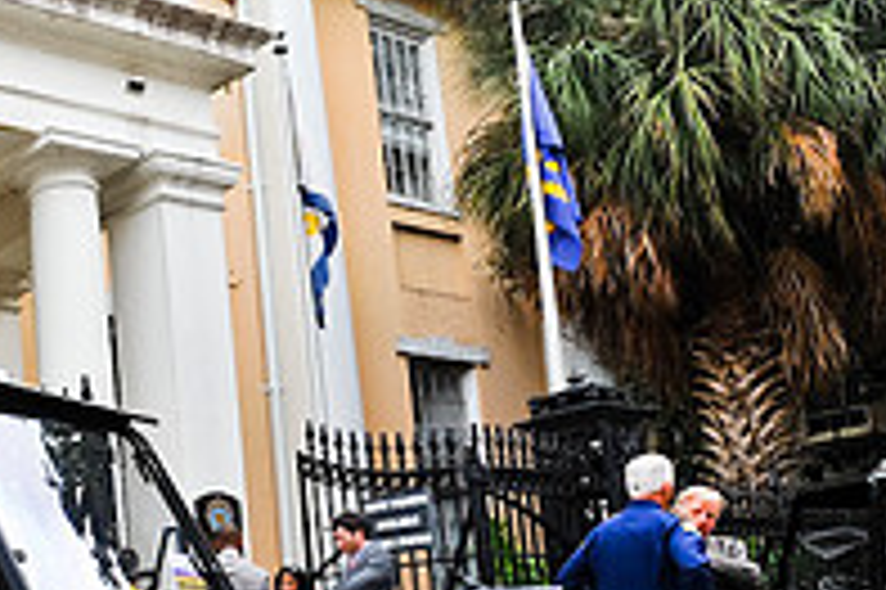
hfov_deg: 32.2
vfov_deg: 26.2
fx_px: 1229
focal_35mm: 50
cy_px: 513
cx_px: -202
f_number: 8
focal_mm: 17
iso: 320
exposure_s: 1/250
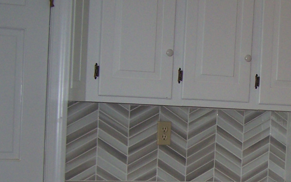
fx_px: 849
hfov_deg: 18.8
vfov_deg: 12.1
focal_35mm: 107
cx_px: 303
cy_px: 179
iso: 80
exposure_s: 1/60
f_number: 2.8
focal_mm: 6.3
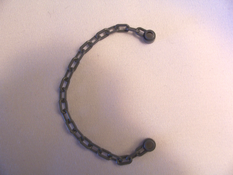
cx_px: 116
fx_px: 236
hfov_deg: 52.6
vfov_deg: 40.7
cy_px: 88
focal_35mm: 35
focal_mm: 6
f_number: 2.8
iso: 80
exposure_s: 1/45
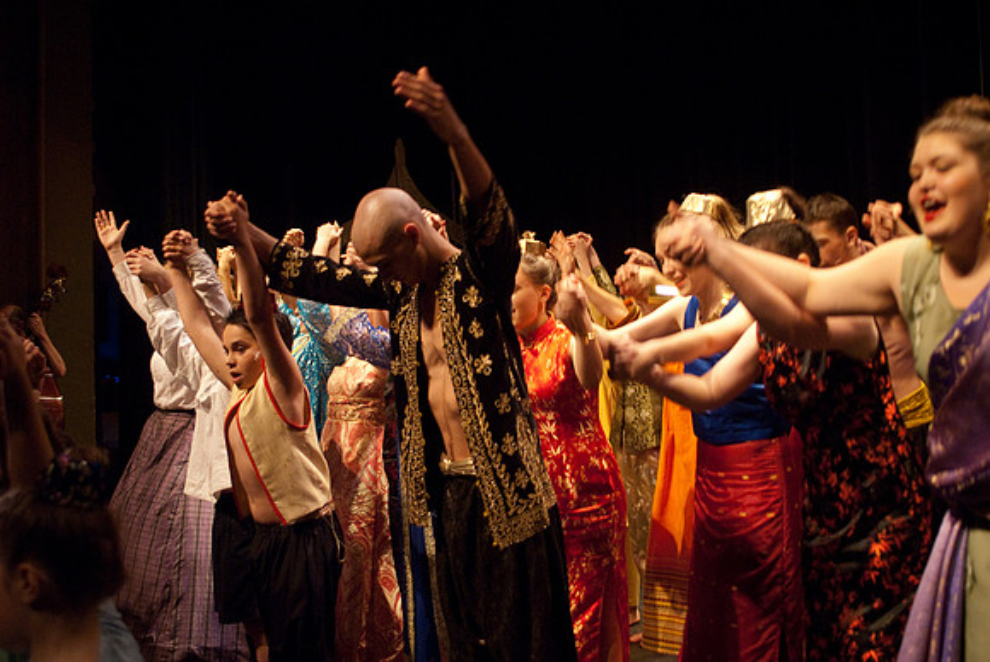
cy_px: 331
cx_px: 495
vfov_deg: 32.0
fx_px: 1156
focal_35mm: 42
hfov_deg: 46.4
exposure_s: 1/125
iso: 1000
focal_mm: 28
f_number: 2.8
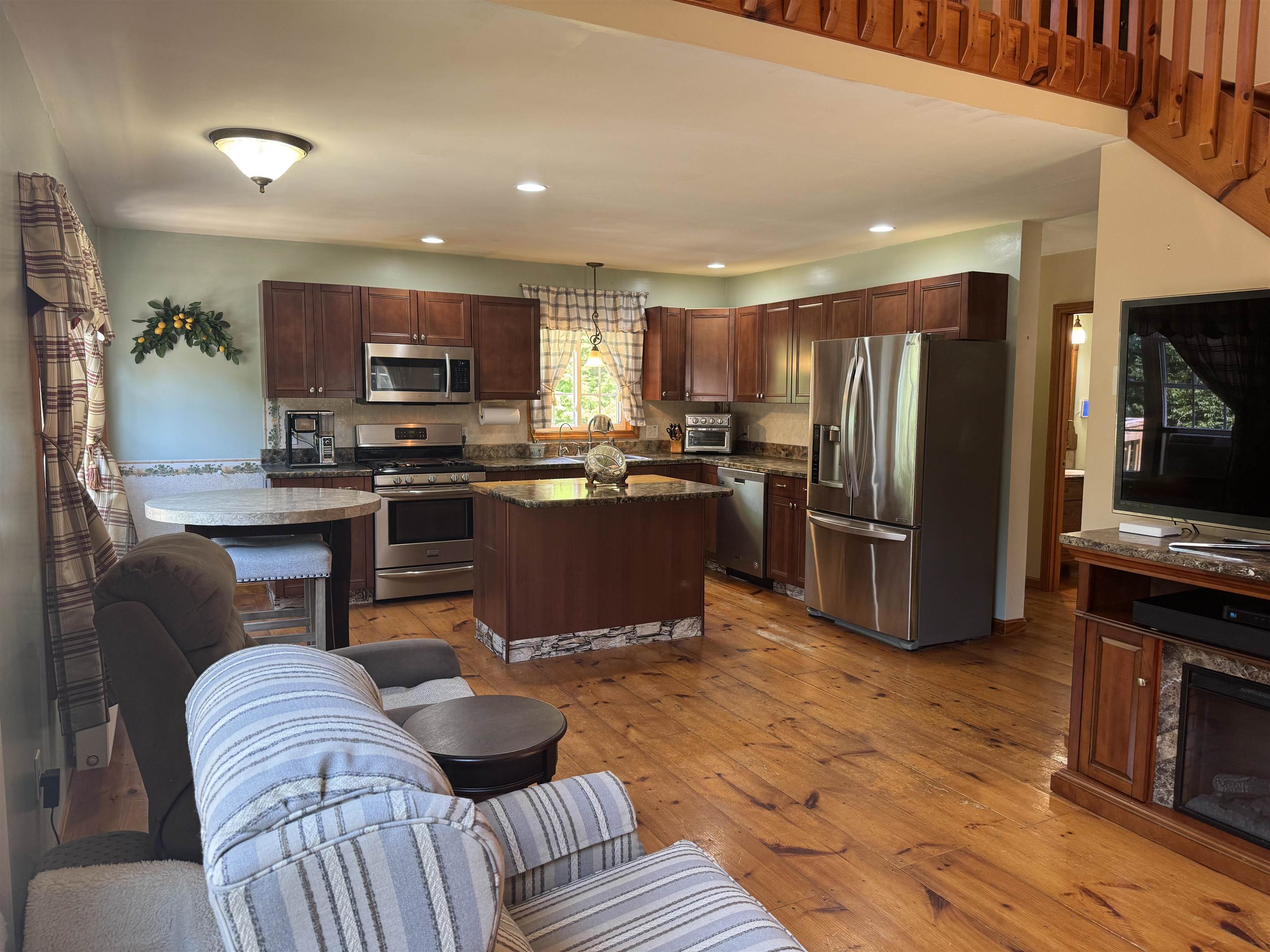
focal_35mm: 24
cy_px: 476
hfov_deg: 71.6
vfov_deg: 56.8
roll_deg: -0.9
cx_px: 635
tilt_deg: -5.5
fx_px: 881
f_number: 1.78
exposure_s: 1/60
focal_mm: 6.76
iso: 160
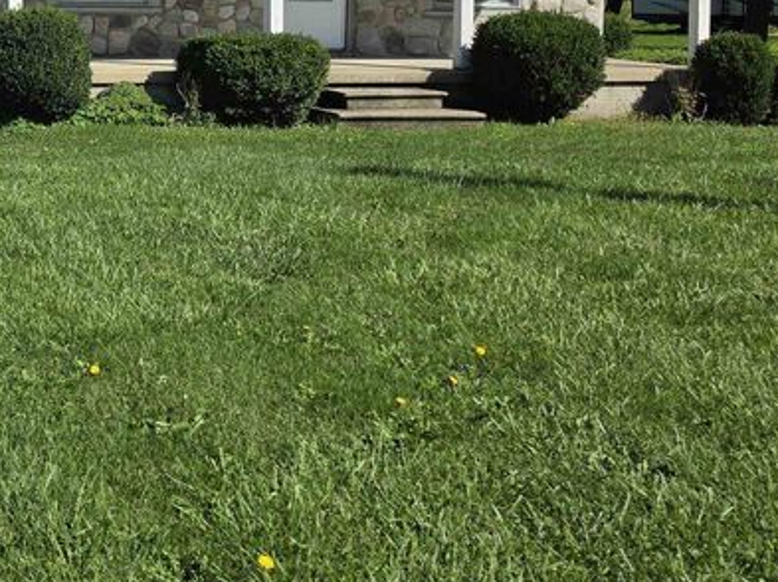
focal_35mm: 60
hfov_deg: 29.5
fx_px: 1347
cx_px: -49
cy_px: 28
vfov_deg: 23.5
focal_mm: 6.5
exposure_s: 1/7939
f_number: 1.4
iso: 50
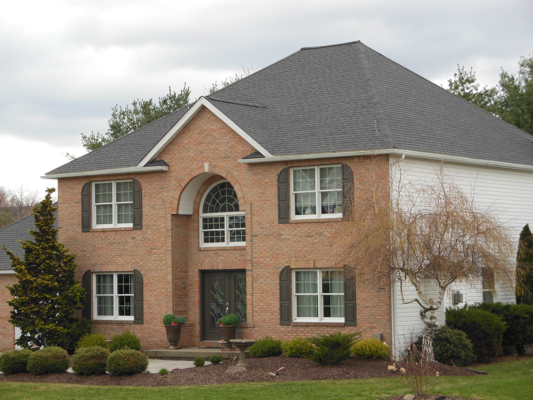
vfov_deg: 17.0
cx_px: 266
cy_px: 200
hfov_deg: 22.5
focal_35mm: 87
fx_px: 1340
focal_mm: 15.5
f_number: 4.6
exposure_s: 1/320
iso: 125
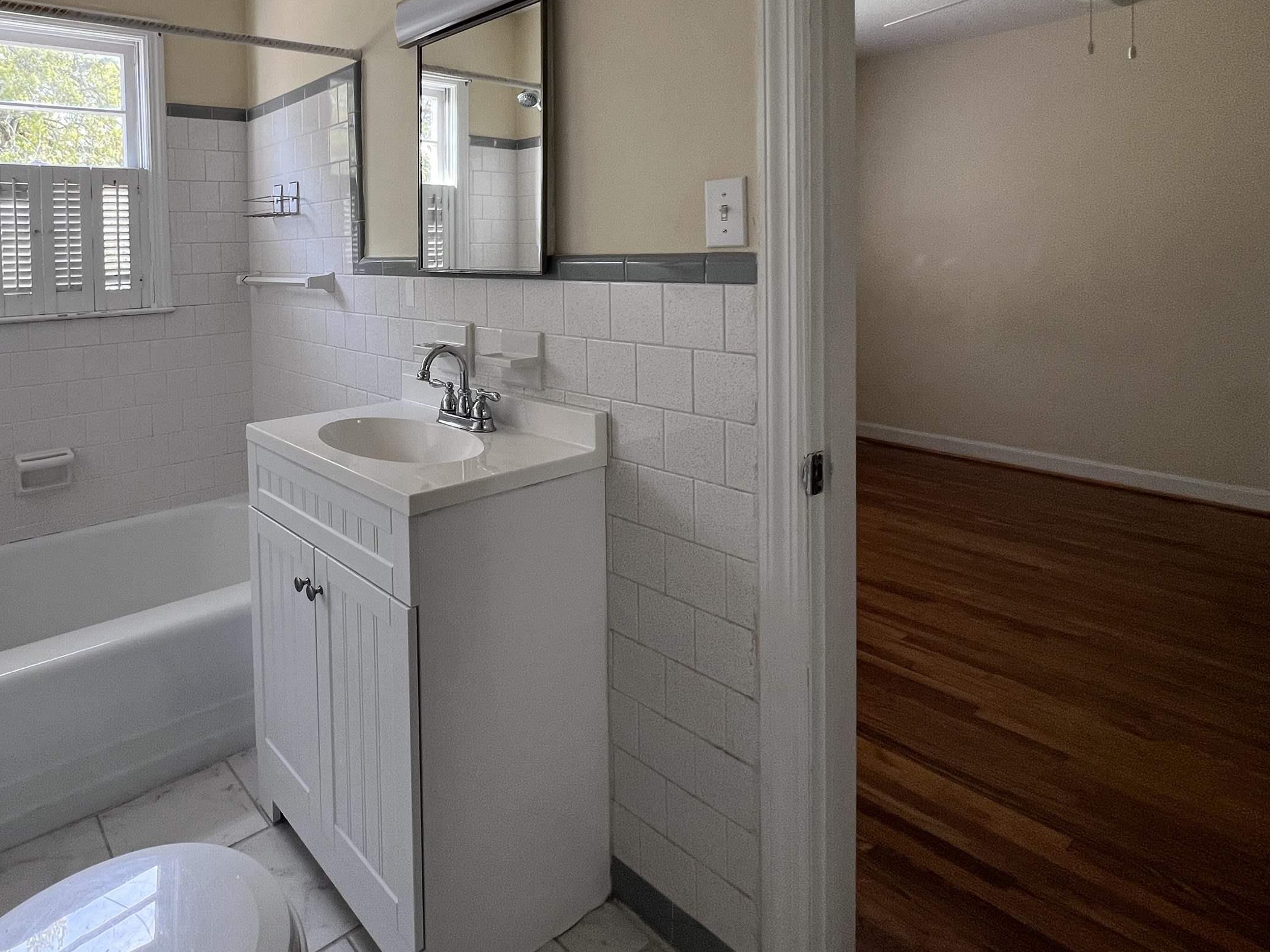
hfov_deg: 79.5
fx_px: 697
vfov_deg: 65.8
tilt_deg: -2.1
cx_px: 350
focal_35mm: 19
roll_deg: +1.7
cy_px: 277
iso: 80
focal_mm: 1.57
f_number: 1.8
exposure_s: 1/99
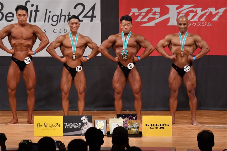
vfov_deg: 5.7
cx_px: 114
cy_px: 76
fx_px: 1513
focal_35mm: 240
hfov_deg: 8.6
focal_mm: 160
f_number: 5.6
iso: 6400
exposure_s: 1/400
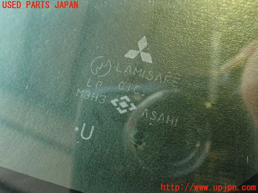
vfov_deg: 39.7
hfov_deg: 51.4
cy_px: 96
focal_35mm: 36
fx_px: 268
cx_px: 129
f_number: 2.5
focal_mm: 6.37
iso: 400
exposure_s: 1/40
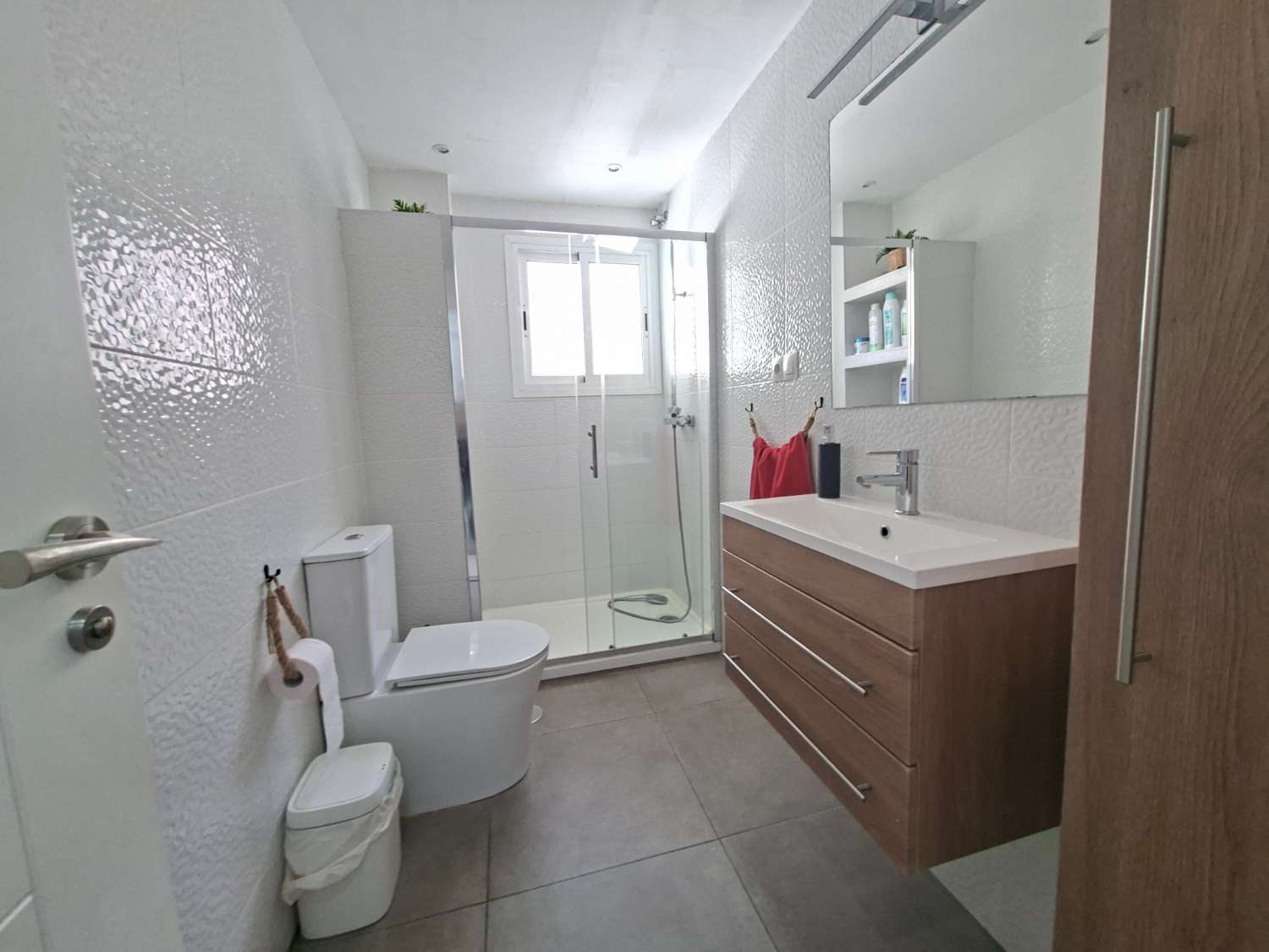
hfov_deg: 106.2
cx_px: 634
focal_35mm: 13
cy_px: 476
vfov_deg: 89.9
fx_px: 477
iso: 50
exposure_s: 1/40
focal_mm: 1.74
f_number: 2.2
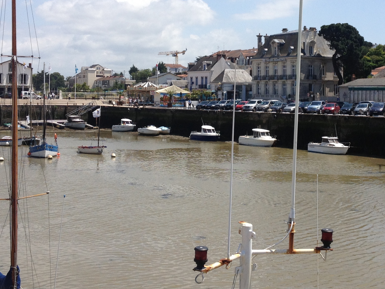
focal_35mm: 64
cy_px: 80
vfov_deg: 22.8
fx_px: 712
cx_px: 247
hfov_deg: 30.1
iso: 50
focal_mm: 4.28
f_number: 2.4
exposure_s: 1/2304
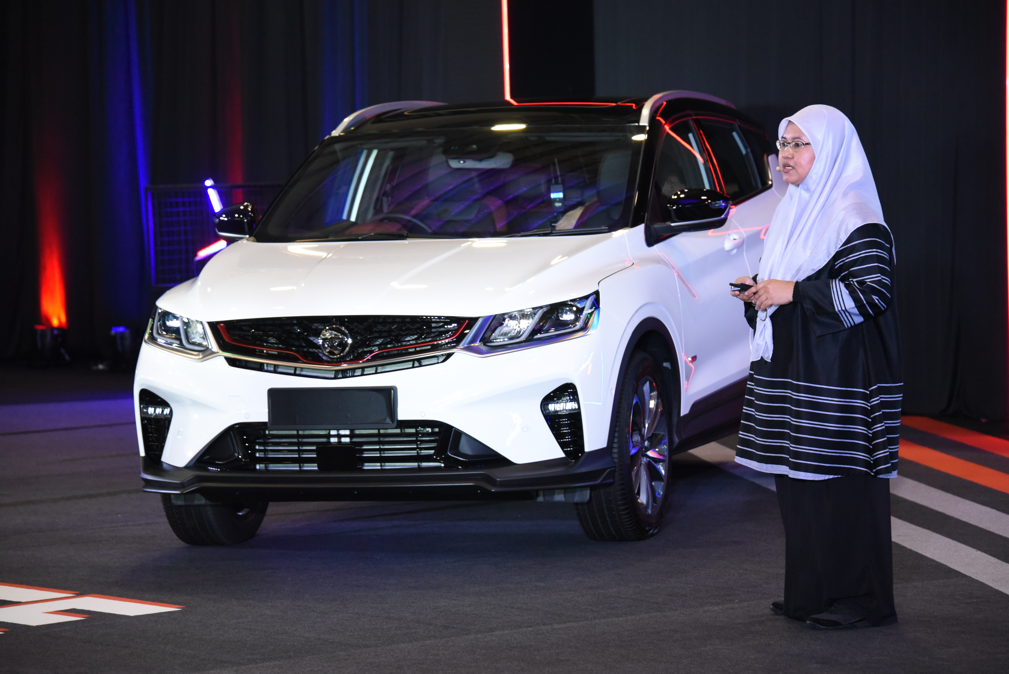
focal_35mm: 145
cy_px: 337
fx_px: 4065
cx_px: 504
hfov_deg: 14.1
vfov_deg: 9.5
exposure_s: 1/125
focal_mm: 145
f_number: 6.3
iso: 5000
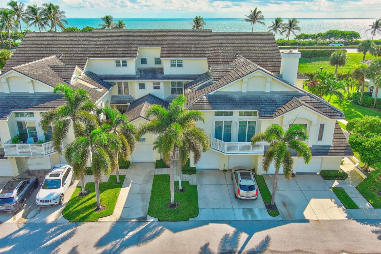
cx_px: 190
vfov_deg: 45.0
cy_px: 127
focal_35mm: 29
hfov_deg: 63.7
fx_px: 307
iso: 100
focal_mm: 10.6
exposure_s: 1/800
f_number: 2.8
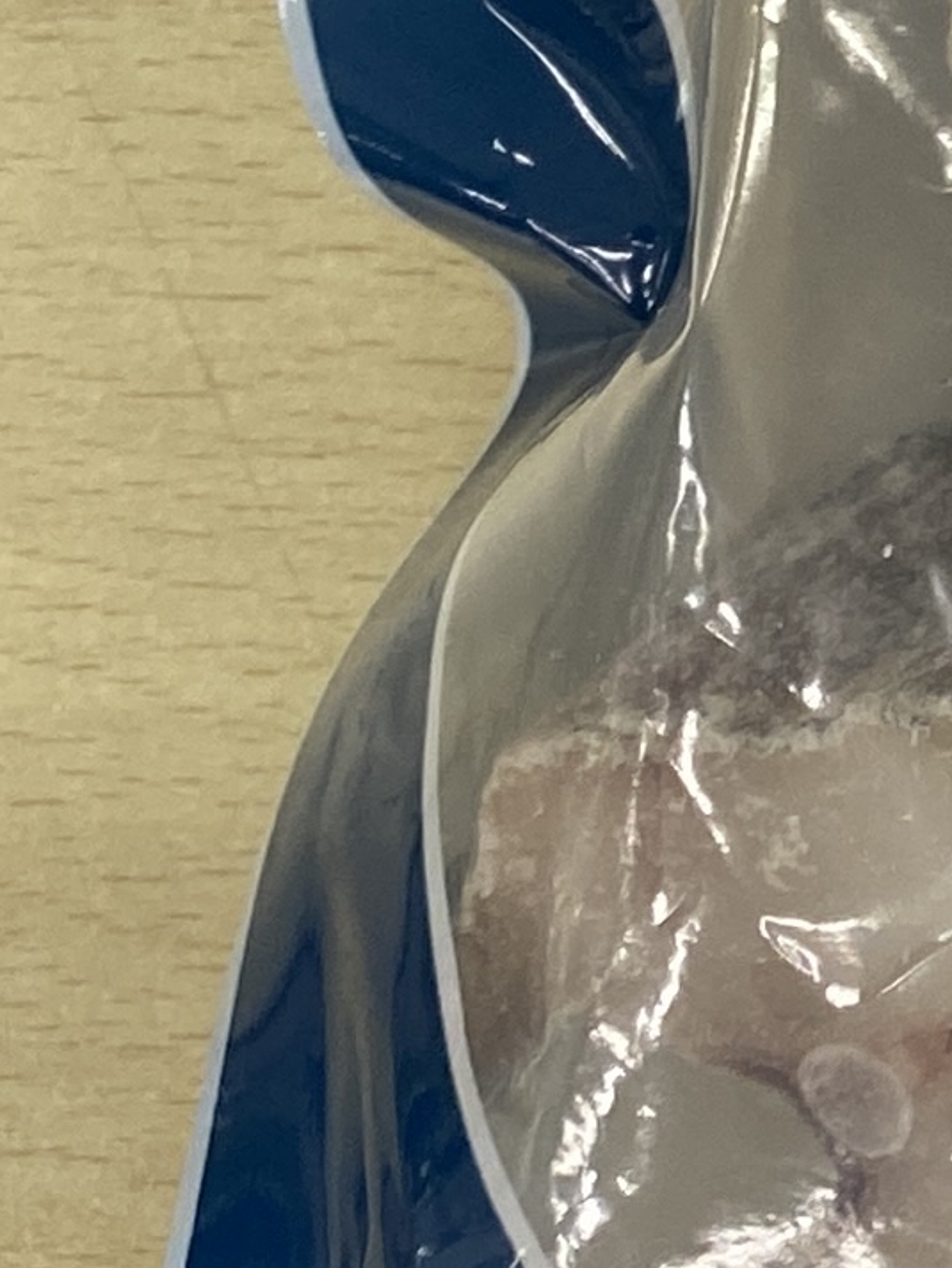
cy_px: -343
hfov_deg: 9.1
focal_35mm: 147
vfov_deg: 13.0
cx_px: 2306
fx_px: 5389
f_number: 1.8
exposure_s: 1/120
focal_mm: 4.25
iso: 125
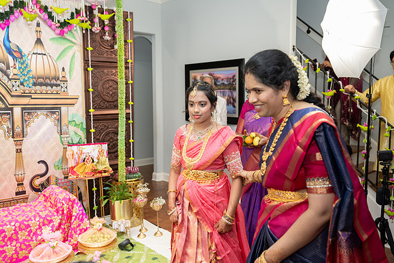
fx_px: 341
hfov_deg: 60.0
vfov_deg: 42.1
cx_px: 197
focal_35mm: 31
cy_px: 132
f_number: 3.2
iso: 640
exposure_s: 1/160
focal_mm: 30.5
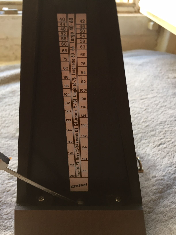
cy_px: 118
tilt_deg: -38.8
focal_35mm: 29
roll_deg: -3.4
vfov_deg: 61.7
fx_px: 197
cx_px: 88
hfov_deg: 48.2
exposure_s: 1/33
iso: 50
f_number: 2.2
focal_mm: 4.15
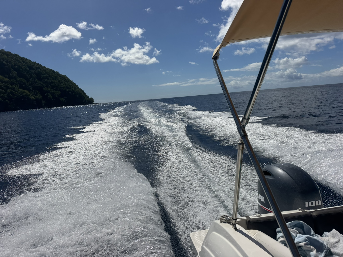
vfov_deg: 56.8
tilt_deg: -2.1
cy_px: 128
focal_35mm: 24
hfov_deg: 71.6
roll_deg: +2.2
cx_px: 172
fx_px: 238
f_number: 1.78
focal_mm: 6.76
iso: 64
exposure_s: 1/15152
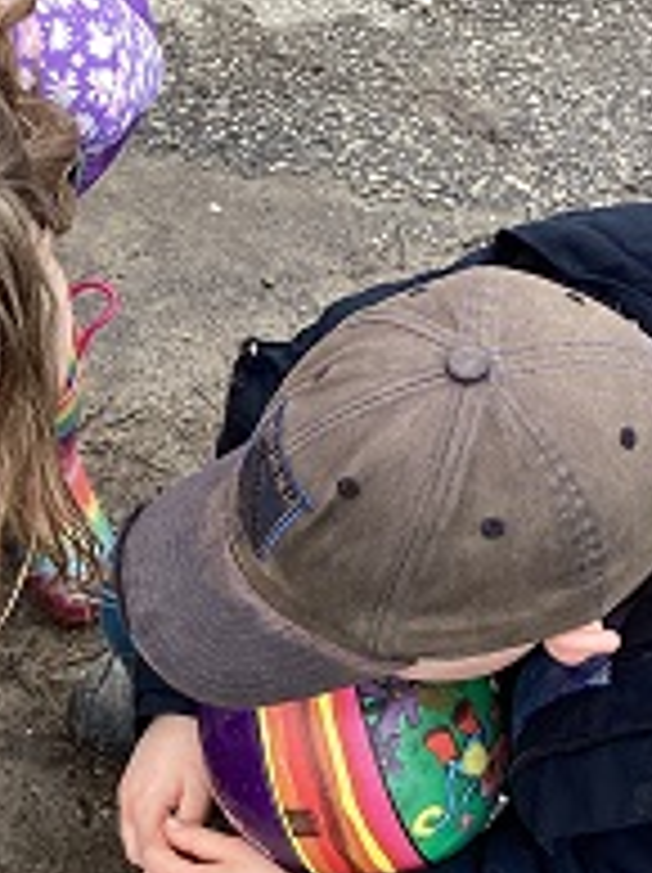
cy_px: 446
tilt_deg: -48.7
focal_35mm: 80
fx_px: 2014
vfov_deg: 24.4
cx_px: -115
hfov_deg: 17.6
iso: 25
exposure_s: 1/253
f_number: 2.4
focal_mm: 3.3
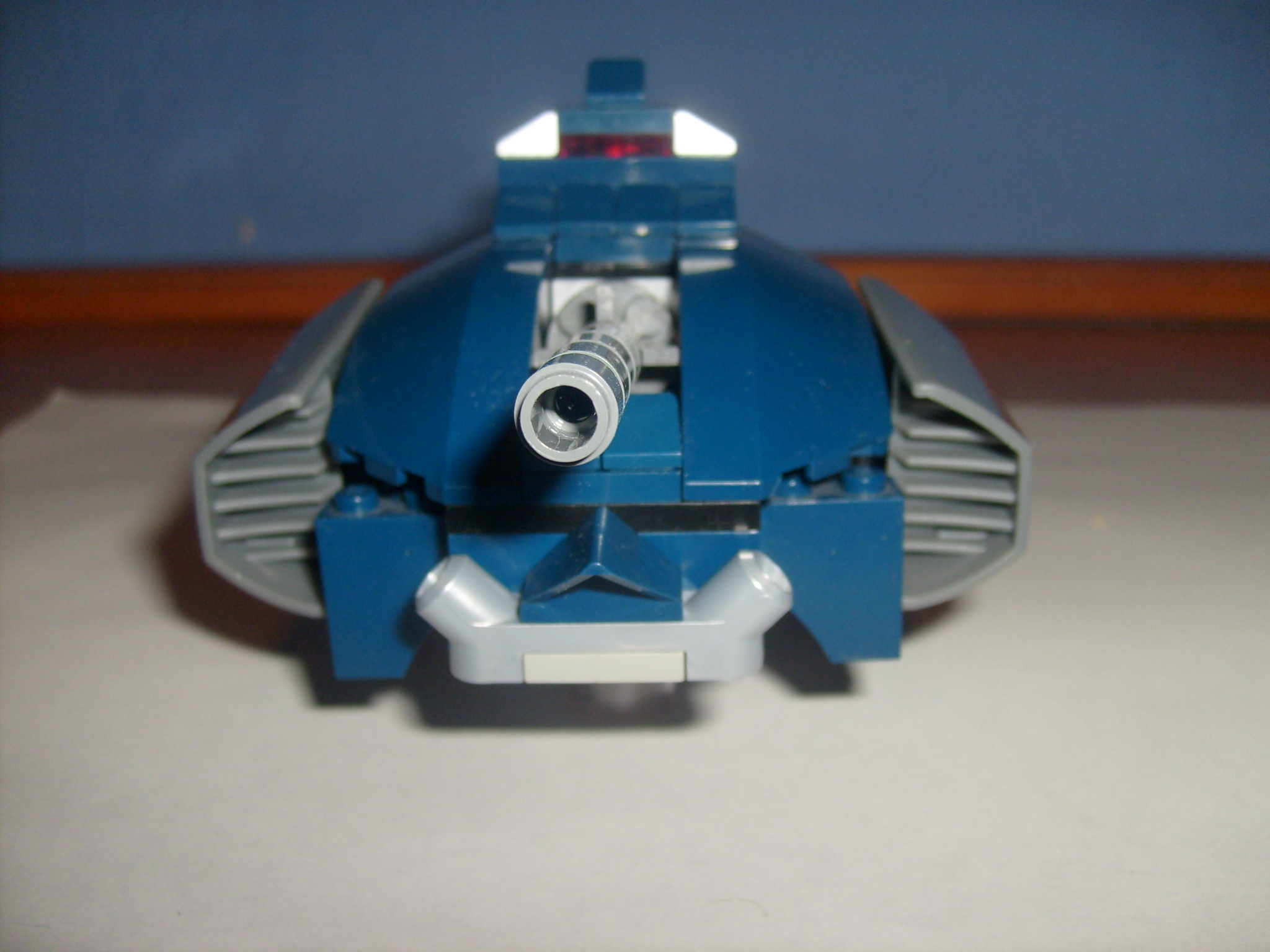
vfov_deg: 40.7
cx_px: 635
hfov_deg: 52.6
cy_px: 476
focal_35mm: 35
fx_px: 1284
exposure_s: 1/30
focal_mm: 5.8
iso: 100
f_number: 2.8
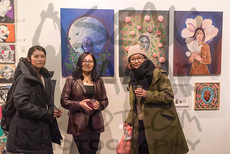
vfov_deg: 37.2
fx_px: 228
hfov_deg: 53.6
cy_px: 77
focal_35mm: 36
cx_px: 115
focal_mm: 35
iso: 3200
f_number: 2.2
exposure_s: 1/800
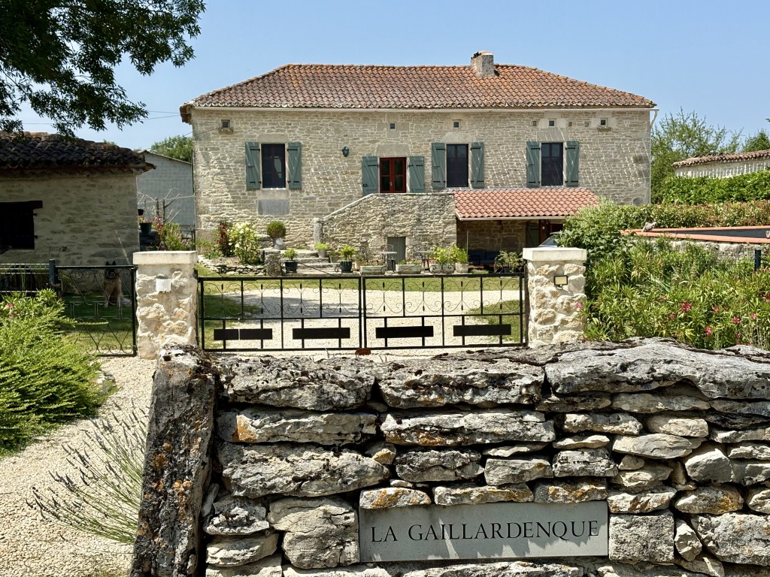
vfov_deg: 28.0
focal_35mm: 52
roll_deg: +1.6
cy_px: 288
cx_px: 385
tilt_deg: -4.0
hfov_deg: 36.8
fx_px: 1157
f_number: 1.6
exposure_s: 1/3636
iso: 40
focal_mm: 5.96
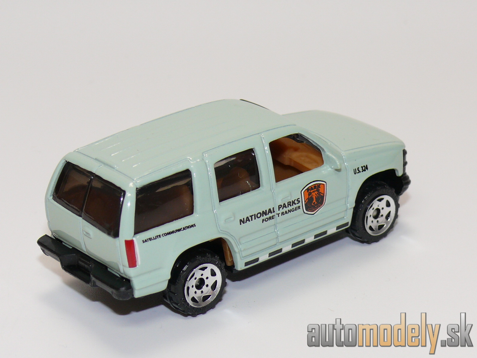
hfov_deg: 17.9
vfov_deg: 13.5
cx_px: 238
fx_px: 1516
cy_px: 179
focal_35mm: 110
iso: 100
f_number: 4
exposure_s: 1/30
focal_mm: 14
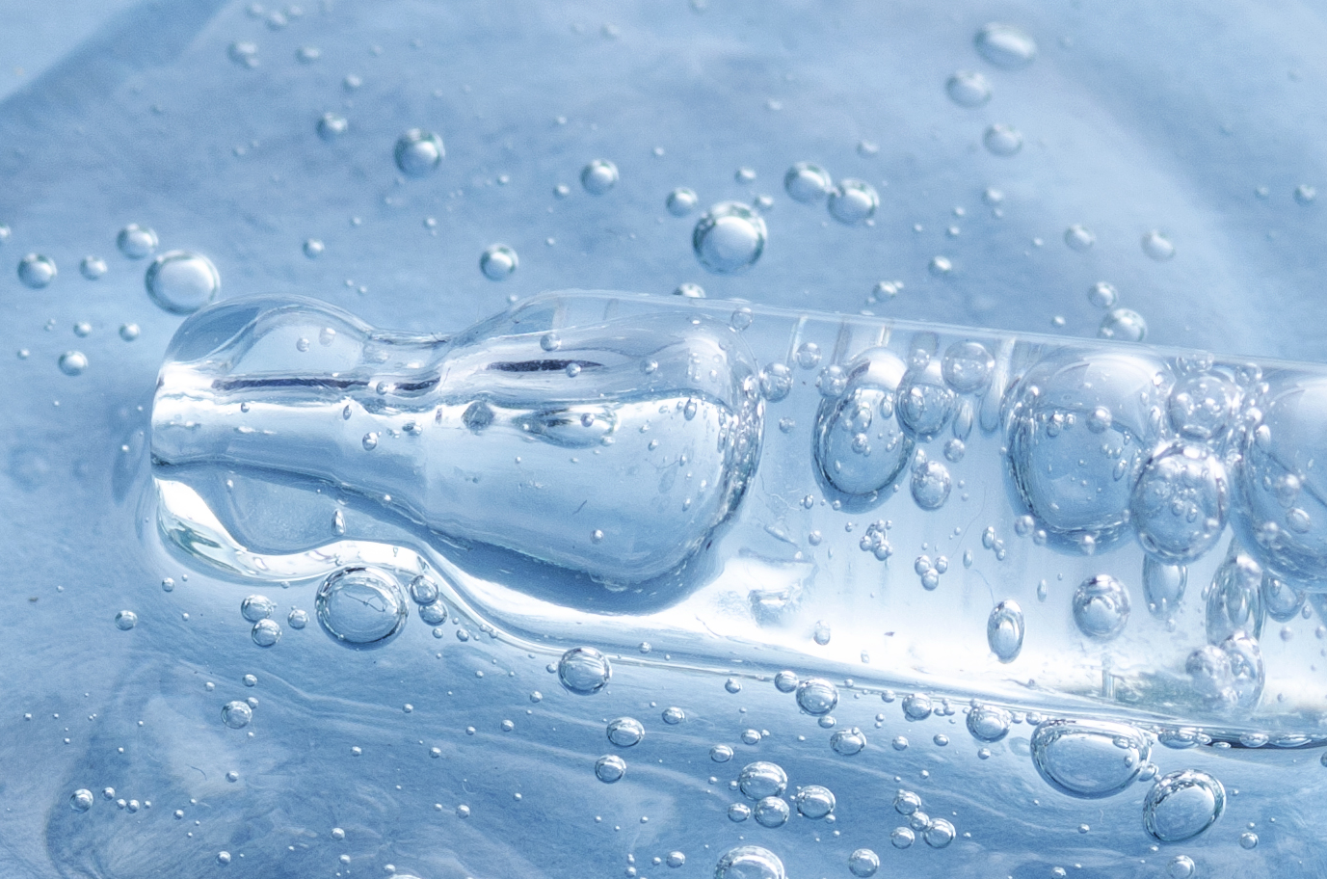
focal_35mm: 564
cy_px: 537
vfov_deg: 2.4
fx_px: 20739
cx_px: 683
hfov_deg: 3.7
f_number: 11
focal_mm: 105
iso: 100
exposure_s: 1/125
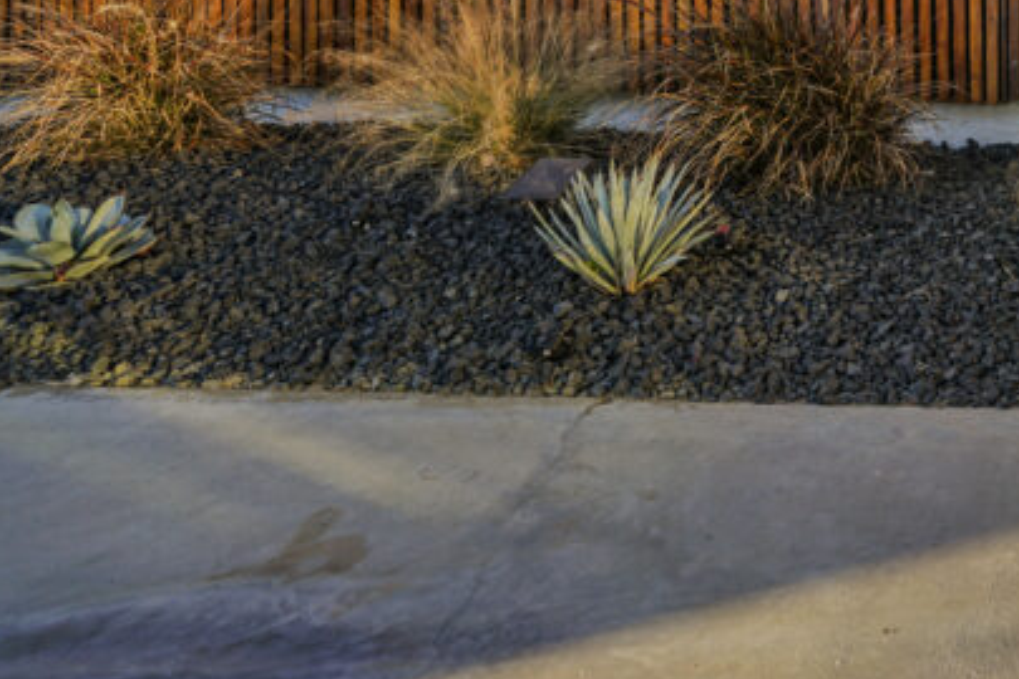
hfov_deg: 34.4
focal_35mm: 43
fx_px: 1217
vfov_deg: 27.0
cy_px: -167
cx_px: 1278
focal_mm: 17
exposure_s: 1/400
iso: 100
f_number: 5.6
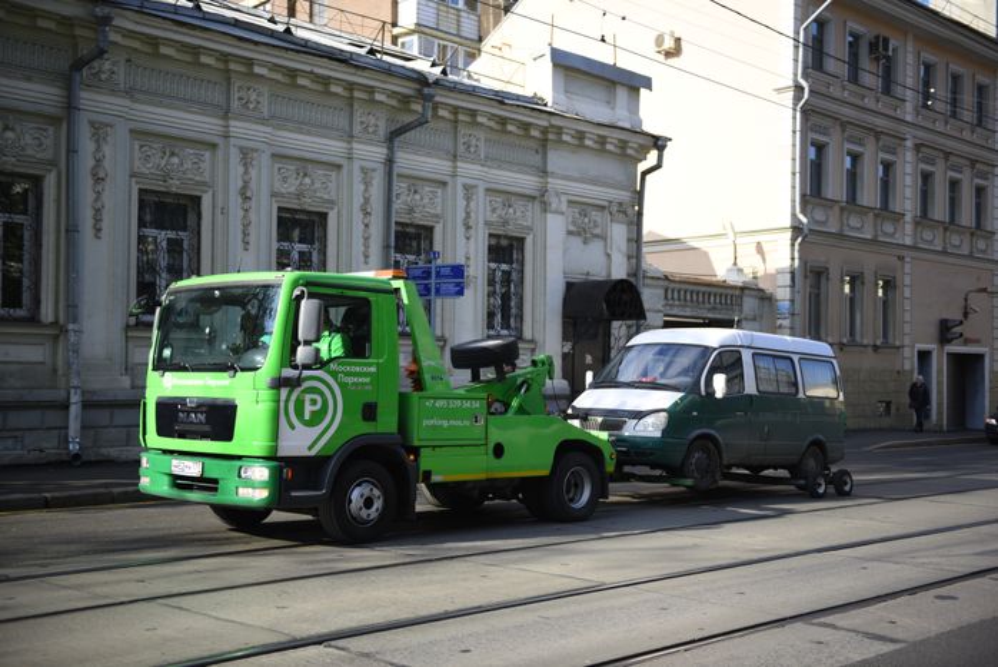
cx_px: 499
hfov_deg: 41.1
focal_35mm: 48
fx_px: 1331
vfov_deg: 28.1
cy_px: 334
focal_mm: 48
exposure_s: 1/500
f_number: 2.8
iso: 64
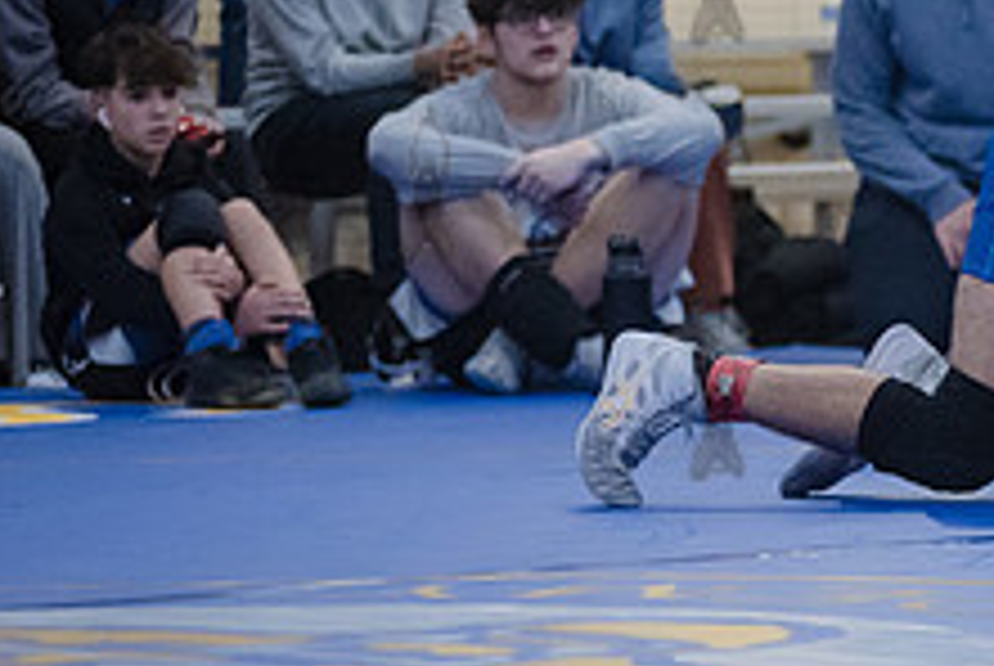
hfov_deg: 7.4
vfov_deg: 5.0
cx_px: 1295
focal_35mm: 275
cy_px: 182
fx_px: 7603
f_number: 3.2
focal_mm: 105
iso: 8000
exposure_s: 1/400
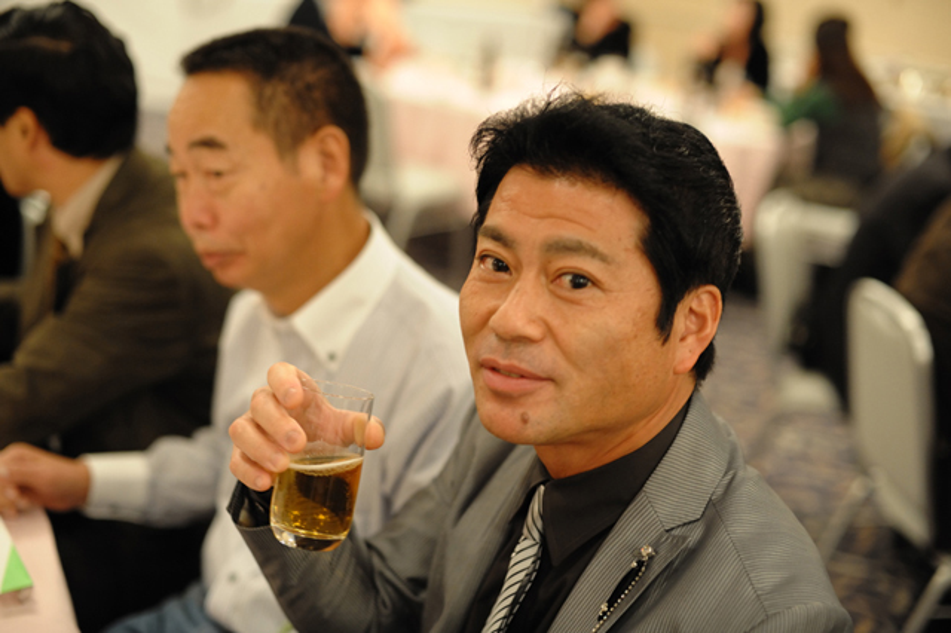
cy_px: 316
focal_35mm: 50
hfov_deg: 39.6
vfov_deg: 27.0
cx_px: 476
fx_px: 1320
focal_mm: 50
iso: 2000
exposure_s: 1/100
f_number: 2.8
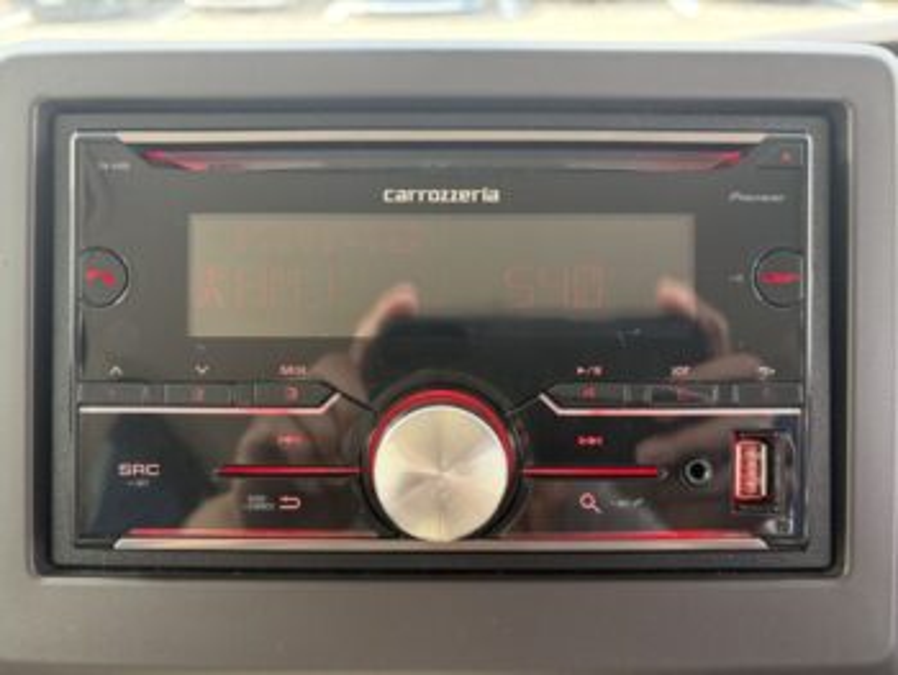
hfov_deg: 67.3
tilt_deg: -31.3
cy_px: 338
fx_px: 675
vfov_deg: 53.1
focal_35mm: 26
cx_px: 449
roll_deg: +2.3
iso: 100
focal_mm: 5.96
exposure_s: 1/121
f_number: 1.6
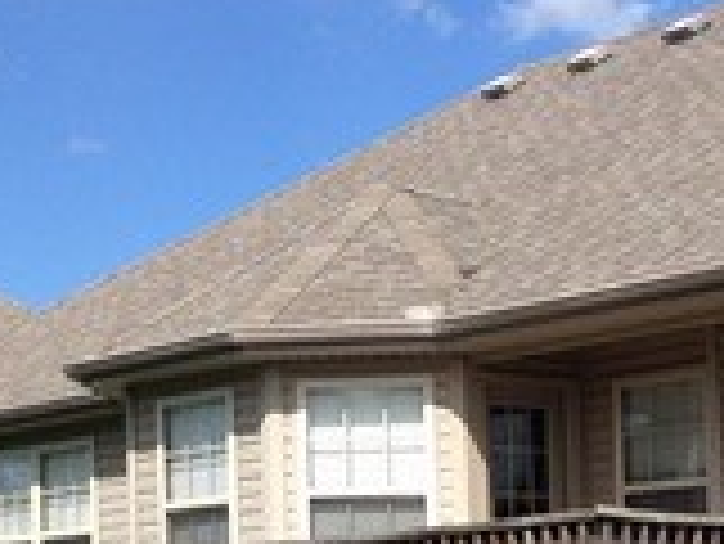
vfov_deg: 13.2
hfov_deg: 17.6
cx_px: 549
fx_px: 2323
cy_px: 553
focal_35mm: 111
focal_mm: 4.28
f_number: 2.4
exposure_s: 1/1727
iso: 50
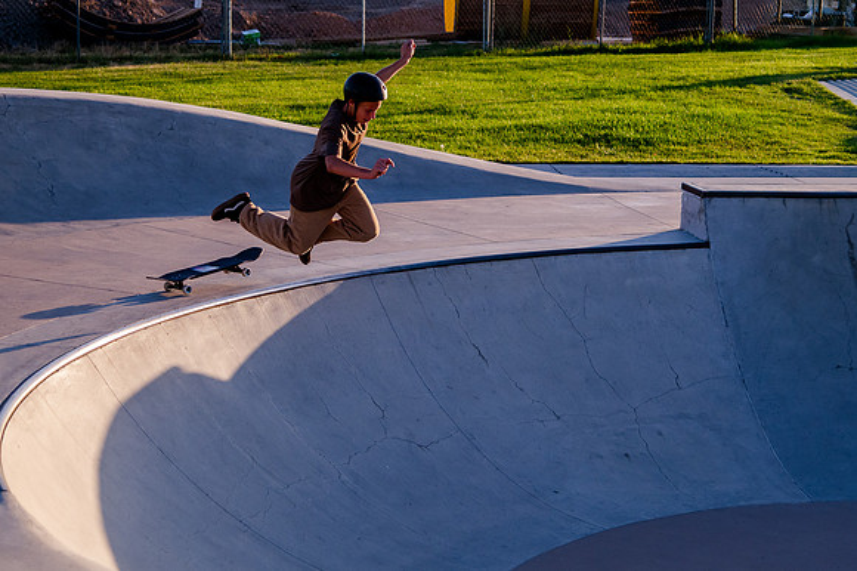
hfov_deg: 21.9
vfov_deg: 14.7
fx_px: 2214
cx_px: 469
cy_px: 192
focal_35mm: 93
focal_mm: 62
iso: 1000
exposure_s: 1/3200
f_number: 4
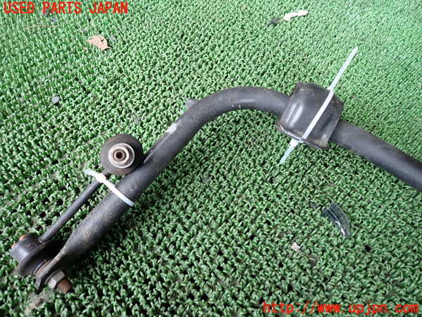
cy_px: 158
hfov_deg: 69.4
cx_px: 211
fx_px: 305
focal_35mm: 25
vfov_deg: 54.9
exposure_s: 1/125
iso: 160
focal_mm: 4.5
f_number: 2
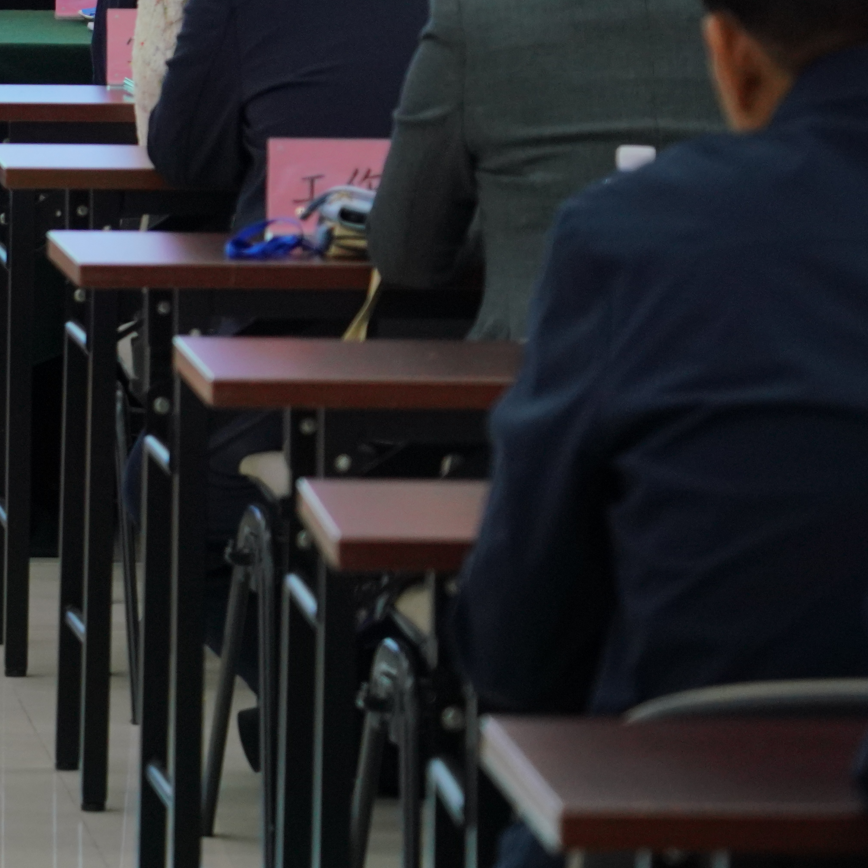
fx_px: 8681
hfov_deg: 5.6
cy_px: -179
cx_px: -604
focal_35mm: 306
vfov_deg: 5.7
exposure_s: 1/60
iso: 1000
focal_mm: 91
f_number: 5
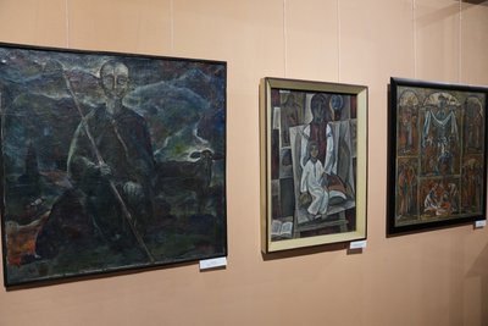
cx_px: 244
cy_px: 163
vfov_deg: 48.0
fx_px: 366
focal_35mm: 27
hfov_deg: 67.4
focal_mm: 27
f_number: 2.8
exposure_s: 1/160
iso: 1600
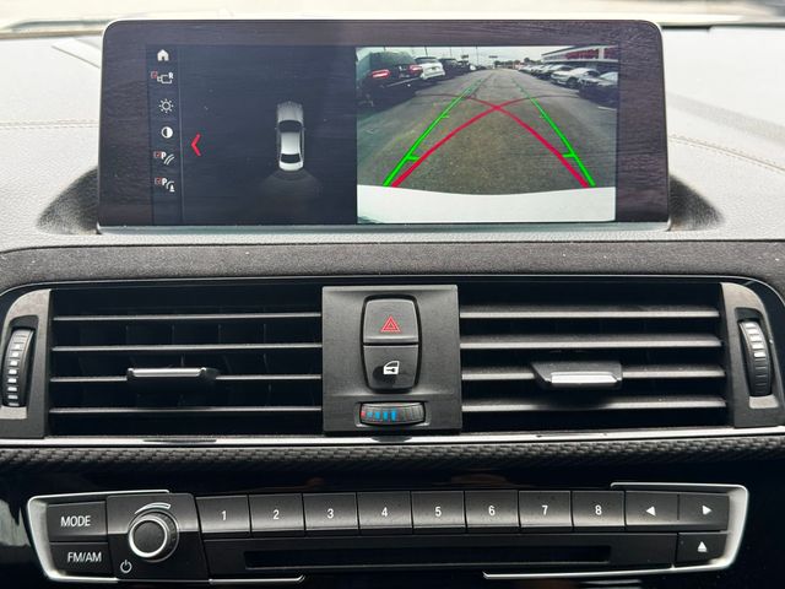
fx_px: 1089
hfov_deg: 39.7
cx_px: 392
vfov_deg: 30.3
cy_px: 294
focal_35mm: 48
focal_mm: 6.76
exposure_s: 1/250
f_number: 1.78
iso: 64
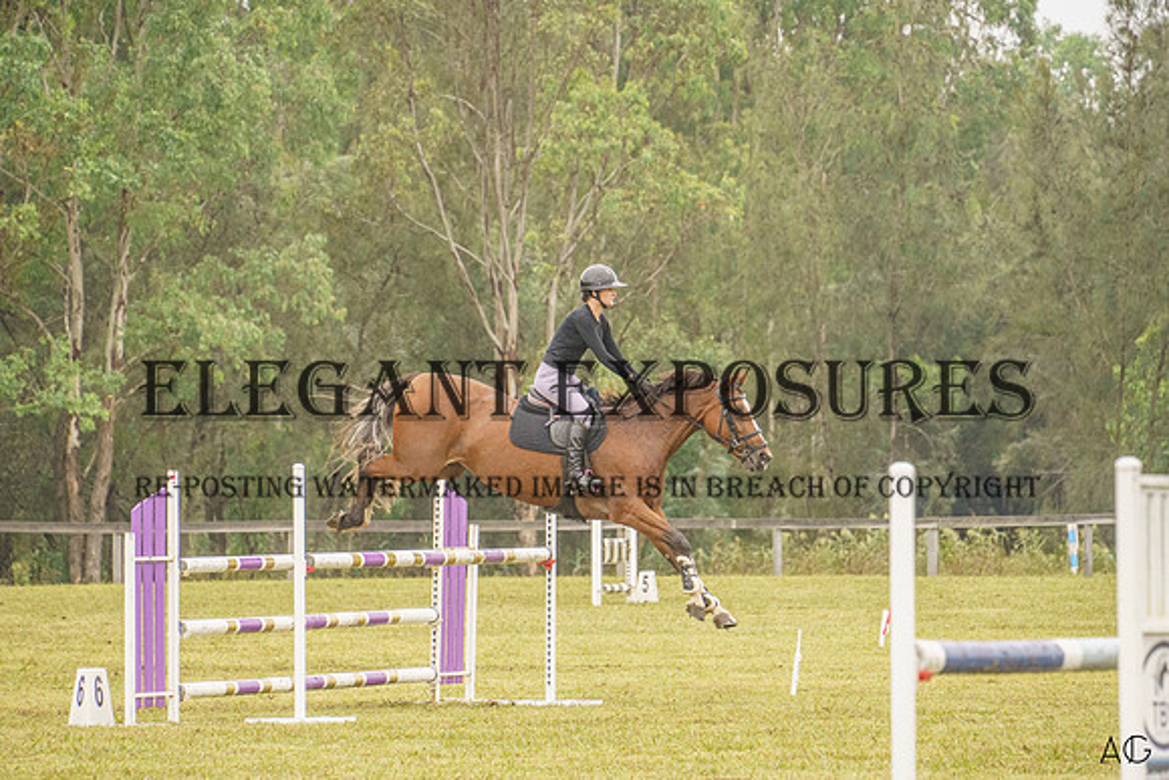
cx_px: 619
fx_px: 7736
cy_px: 417
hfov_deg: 8.6
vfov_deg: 5.8
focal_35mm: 238
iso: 3200
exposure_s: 1/1600
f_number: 5.6
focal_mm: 200
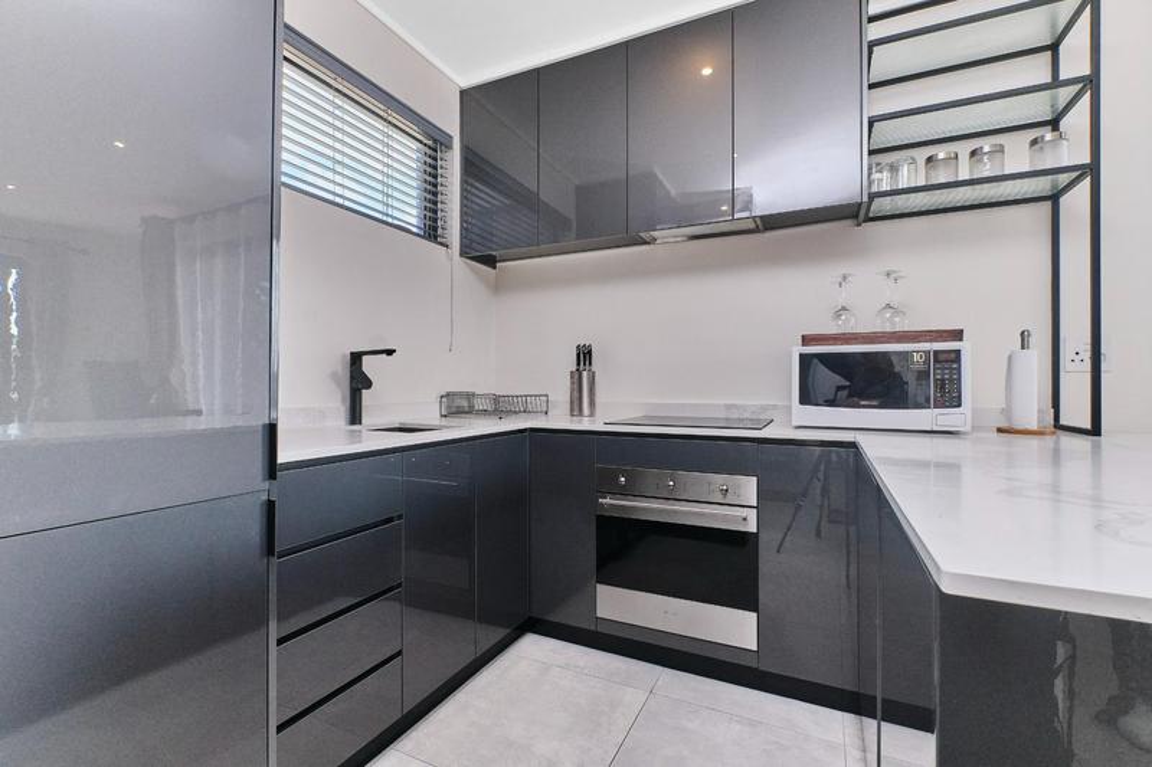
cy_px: 384
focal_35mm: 15
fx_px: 480
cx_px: 576
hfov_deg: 100.4
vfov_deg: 77.3
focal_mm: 10
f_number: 10
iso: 800
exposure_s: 1/100
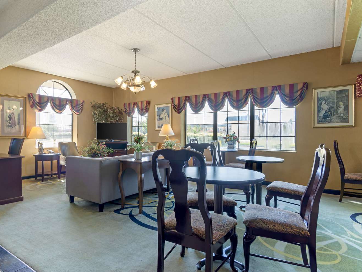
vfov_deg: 61.1
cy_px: 134
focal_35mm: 22
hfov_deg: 76.0
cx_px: 158
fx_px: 230
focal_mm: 20
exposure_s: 1/2
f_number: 10
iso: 200
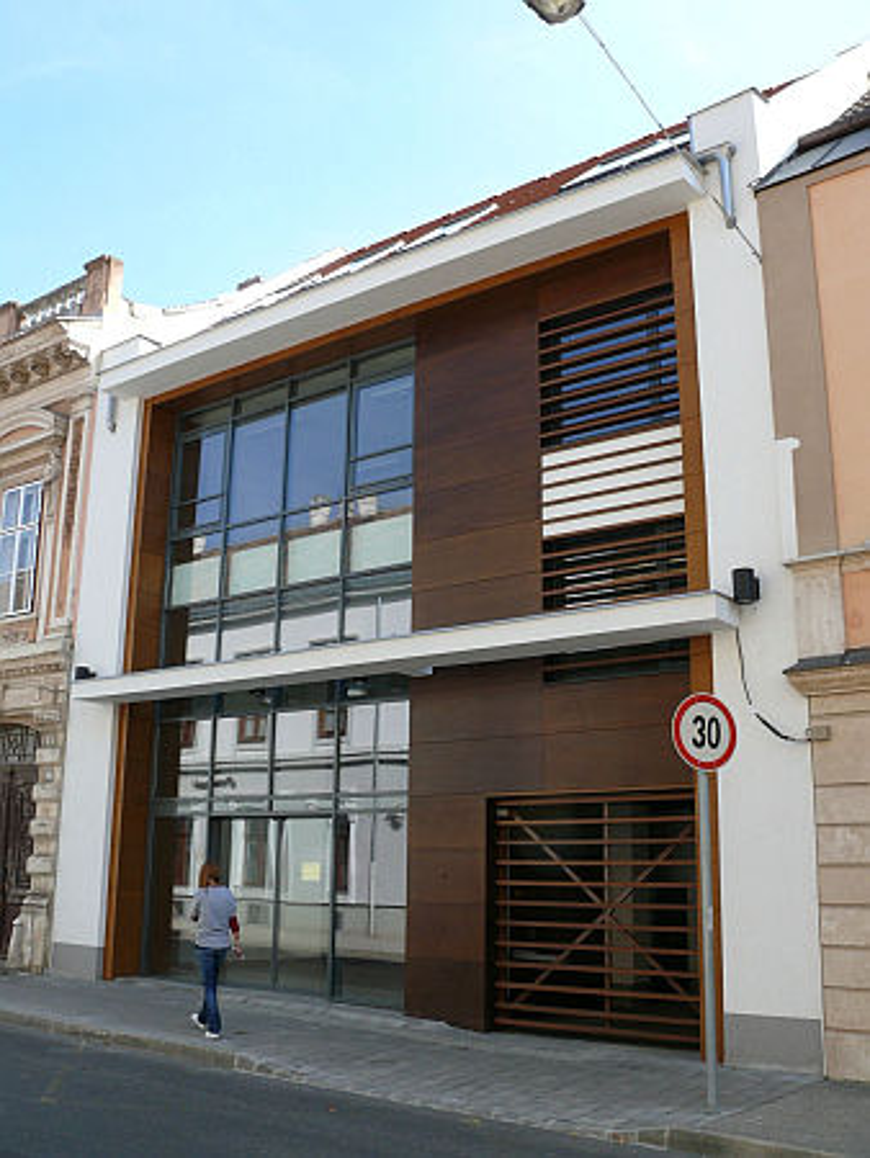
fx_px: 1172
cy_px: 579
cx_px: 435
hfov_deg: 40.7
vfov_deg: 52.6
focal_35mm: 35
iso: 100
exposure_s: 1/200
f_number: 5.6
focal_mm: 7.4
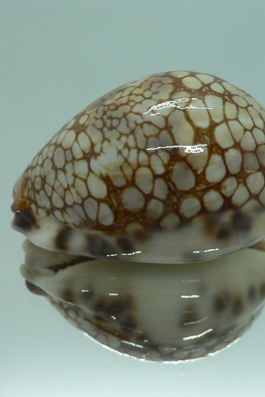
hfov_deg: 27.4
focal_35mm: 49
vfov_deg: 40.4
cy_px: 197
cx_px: 166
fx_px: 541
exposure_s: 1/60
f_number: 2.8
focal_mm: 4.6
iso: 80
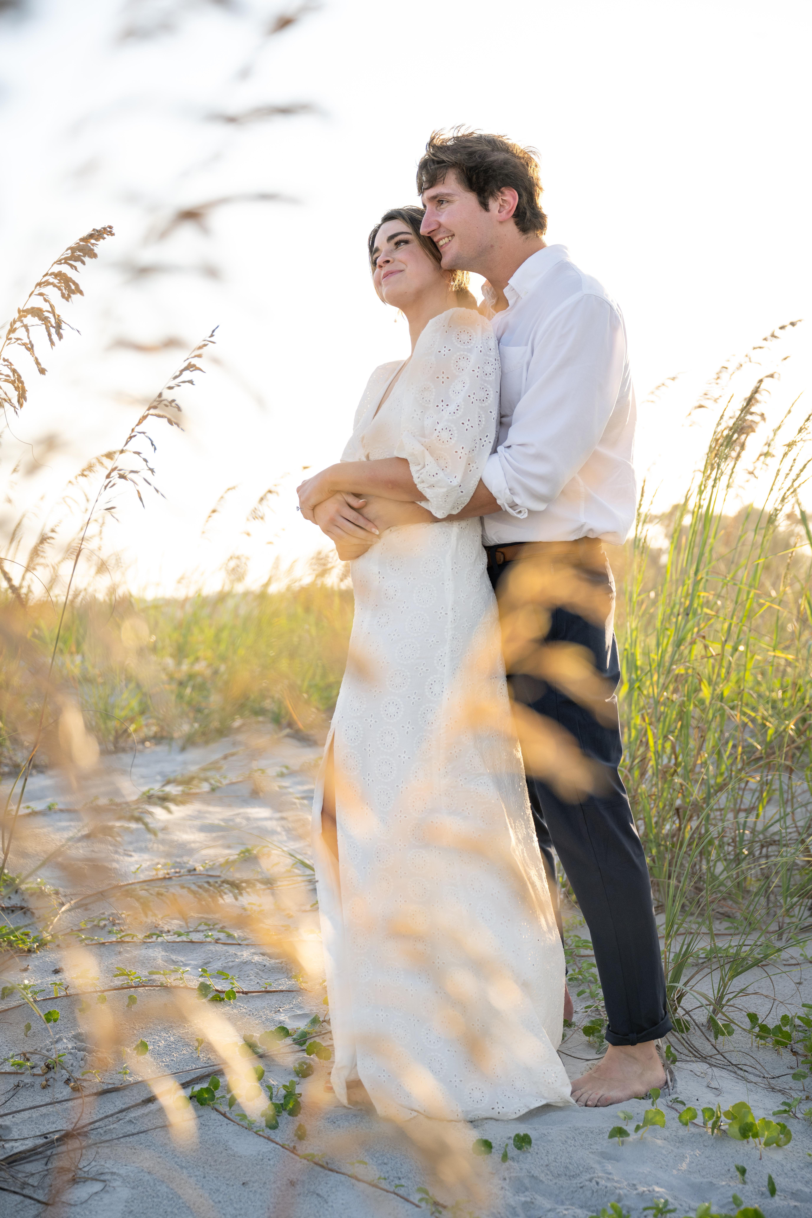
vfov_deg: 35.6
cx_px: 406
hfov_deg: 24.2
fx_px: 1895
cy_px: 609
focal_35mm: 56
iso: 200
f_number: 3.2
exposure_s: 1/800
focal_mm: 56
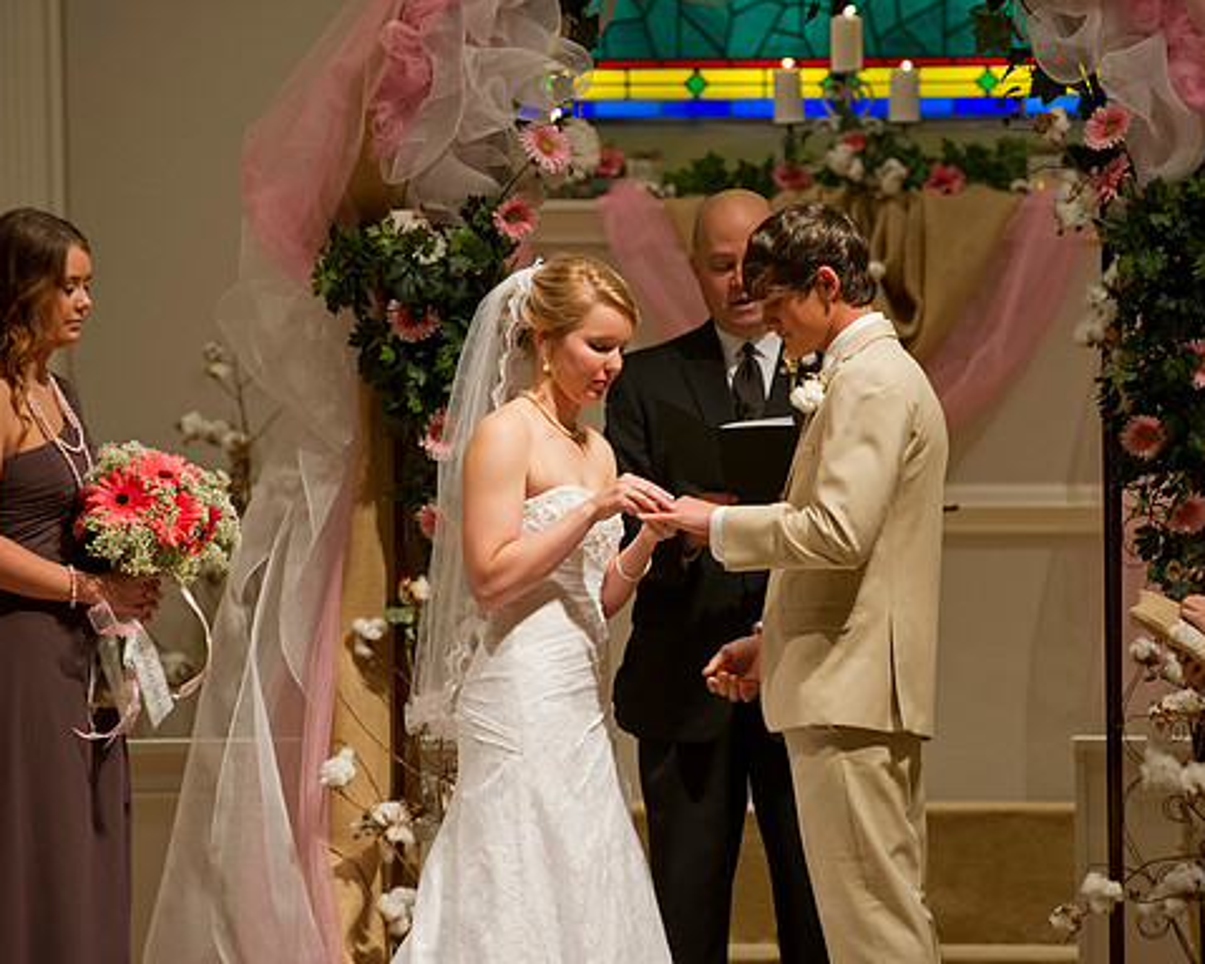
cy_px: 483
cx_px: 709
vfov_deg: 6.8
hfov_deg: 8.5
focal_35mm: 227
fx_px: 8094
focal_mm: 200
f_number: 4
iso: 1600
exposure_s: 1/125
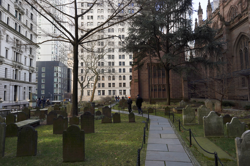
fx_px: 139
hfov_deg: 84.0
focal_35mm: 20
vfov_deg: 61.9
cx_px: 125
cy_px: 83
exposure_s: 1/100
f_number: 5.6
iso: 100
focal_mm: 20
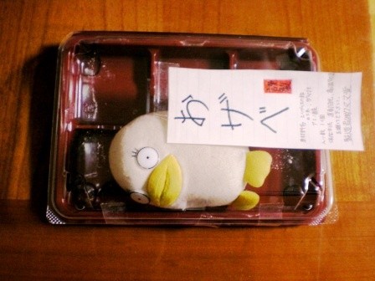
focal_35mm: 38
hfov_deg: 49.0
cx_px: 188
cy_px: 140
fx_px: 412
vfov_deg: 37.7
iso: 296
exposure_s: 1/8
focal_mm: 6.3
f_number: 3.1
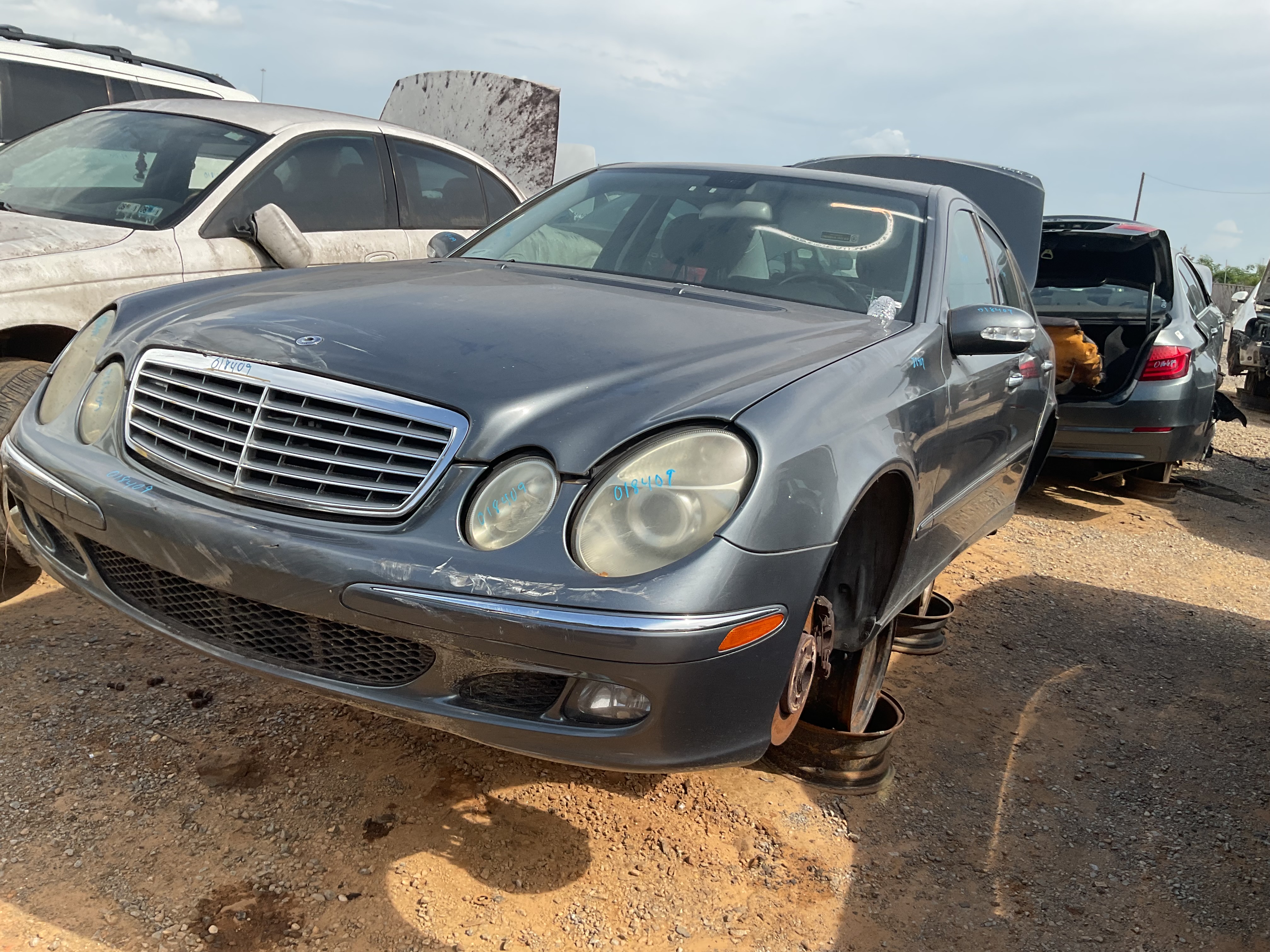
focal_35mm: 29
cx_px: 635
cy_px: 476
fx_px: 1064
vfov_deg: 48.2
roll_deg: -6.0
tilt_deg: -13.6
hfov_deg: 61.7
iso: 16
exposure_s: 1/1311
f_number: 1.8
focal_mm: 3
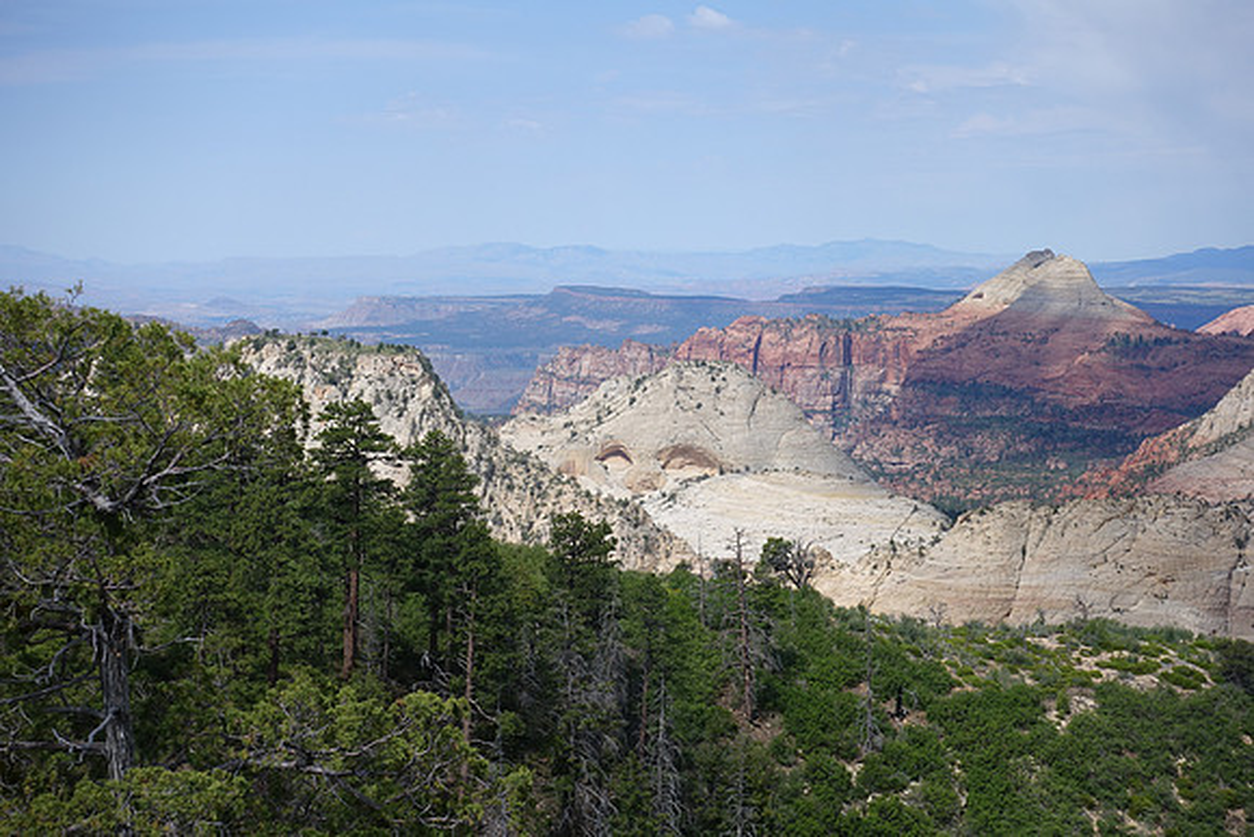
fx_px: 2439
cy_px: 418
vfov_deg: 19.5
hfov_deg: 28.8
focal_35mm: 70
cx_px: 627
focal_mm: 25.7
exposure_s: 1/640
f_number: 5.6
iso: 125
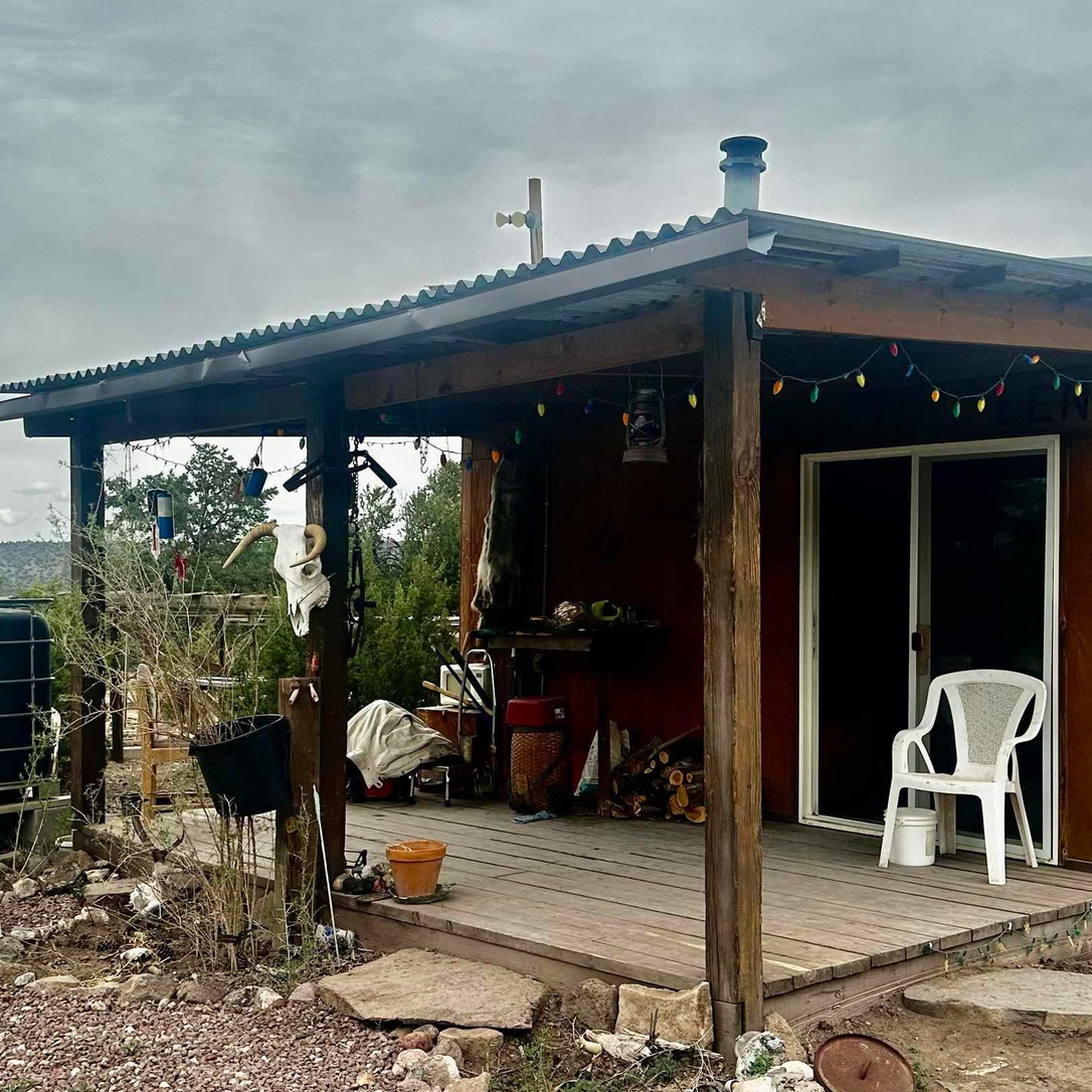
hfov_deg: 41.8
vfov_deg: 41.8
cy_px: 573
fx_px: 1428
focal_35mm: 40
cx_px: 612
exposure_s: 1/4545
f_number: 1.78
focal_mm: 6.86
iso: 80
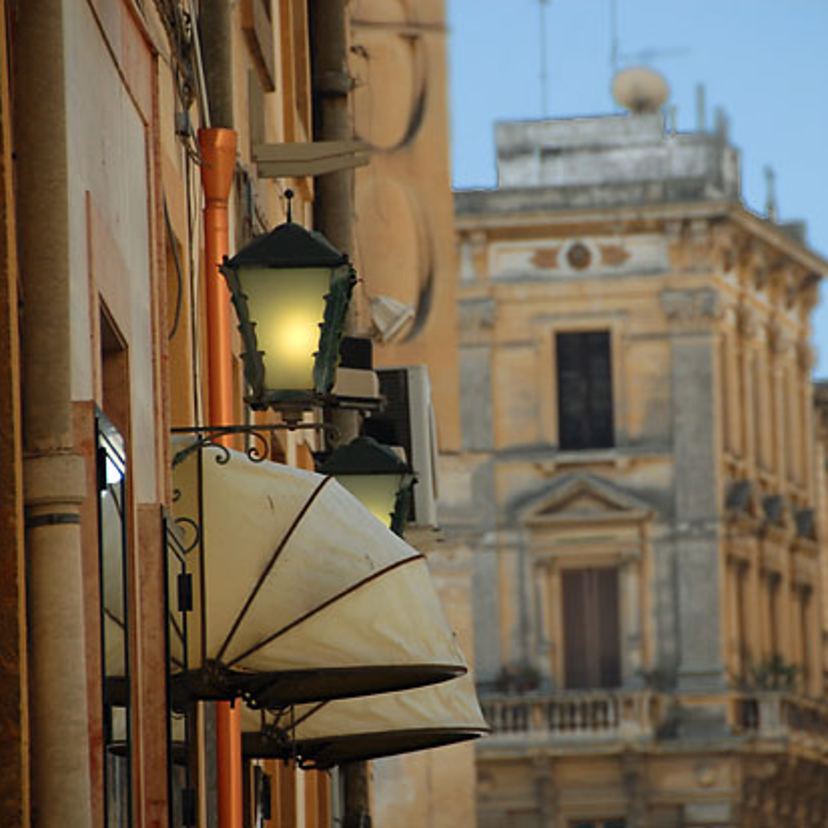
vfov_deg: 5.4
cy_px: 414
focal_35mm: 326
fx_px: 8822
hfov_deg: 5.4
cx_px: 559
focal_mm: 170
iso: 100
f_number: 5.6
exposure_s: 1/180
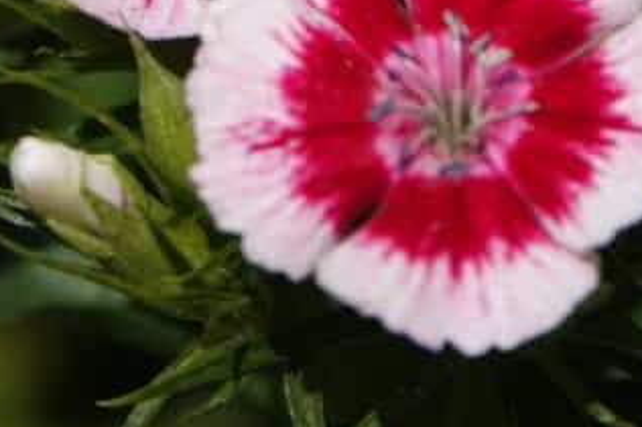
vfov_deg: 0.7
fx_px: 33866
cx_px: 307
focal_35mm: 1901
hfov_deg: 1.1
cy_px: -257
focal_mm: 214.72
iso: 100
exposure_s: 1/1250
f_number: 4
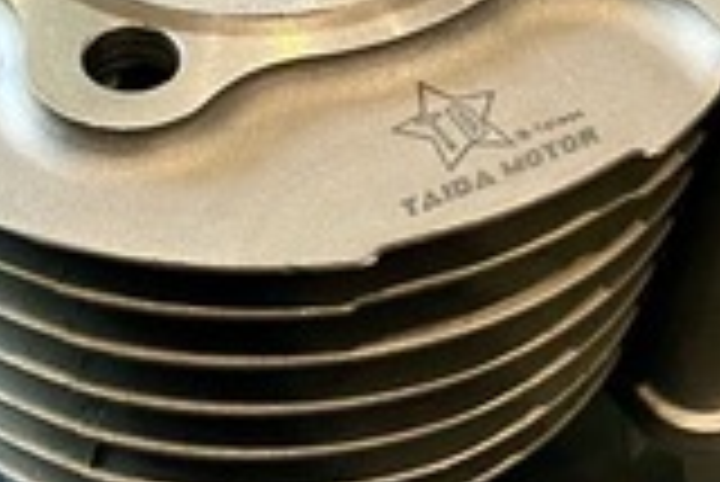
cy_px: -72
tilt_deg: -42.3
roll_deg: +1.6
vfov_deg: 16.3
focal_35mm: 81
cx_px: 333
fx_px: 1621
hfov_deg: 25.0
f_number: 1.8
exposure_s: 1/50
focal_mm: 4.25
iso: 500
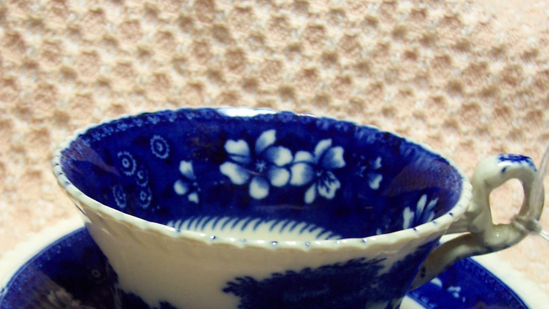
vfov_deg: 22.2
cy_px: 267
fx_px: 771
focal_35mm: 53
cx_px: 247
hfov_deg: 39.1
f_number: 2.8
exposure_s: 1/30
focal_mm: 5.6
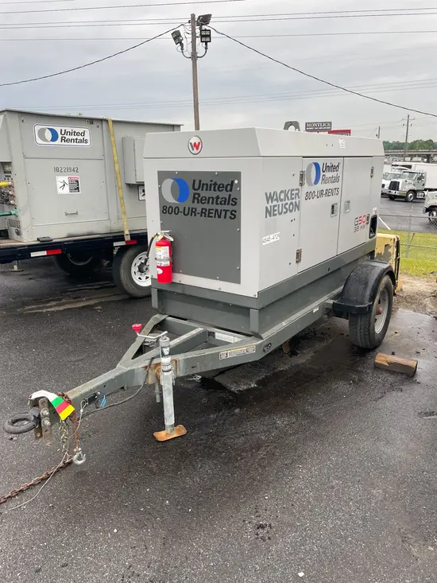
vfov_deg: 67.3
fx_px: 438
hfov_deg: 53.1
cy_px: 292
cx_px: 218
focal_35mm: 26
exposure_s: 1/229
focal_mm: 4.2
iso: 40
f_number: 1.6
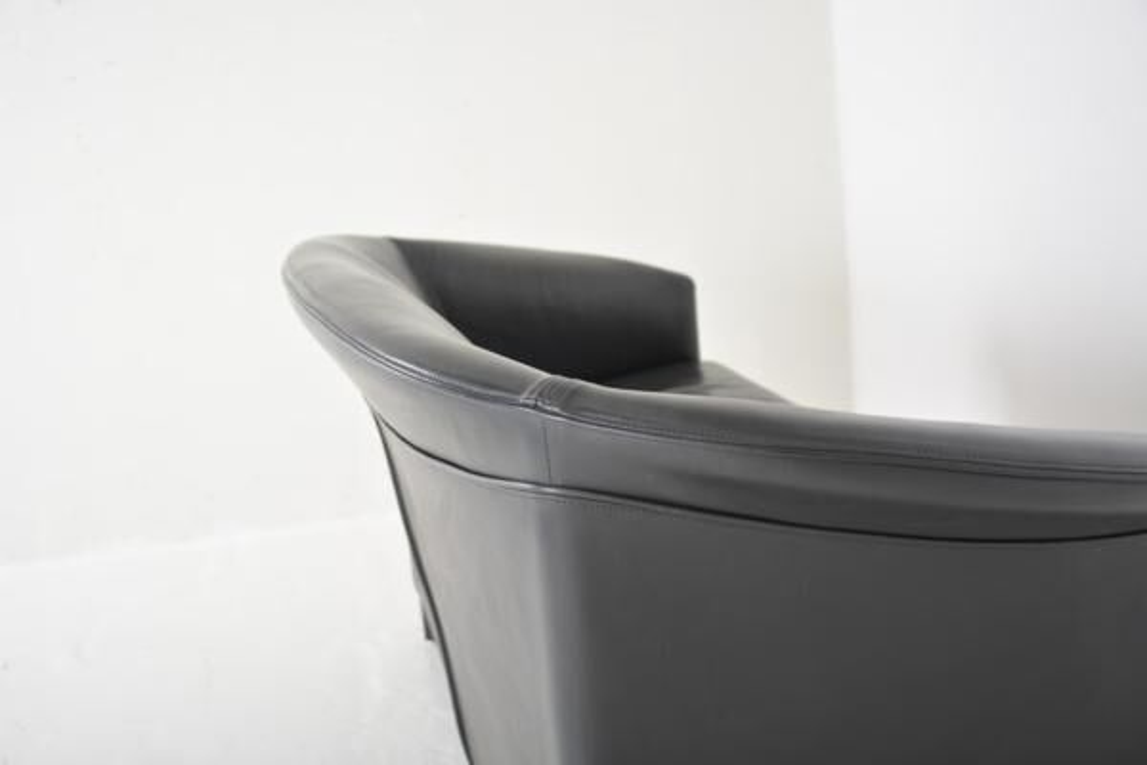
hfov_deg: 43.6
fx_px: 1434
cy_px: 382
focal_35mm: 45
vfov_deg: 29.9
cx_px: 574
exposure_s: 1/160
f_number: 4.5
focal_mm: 30
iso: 250
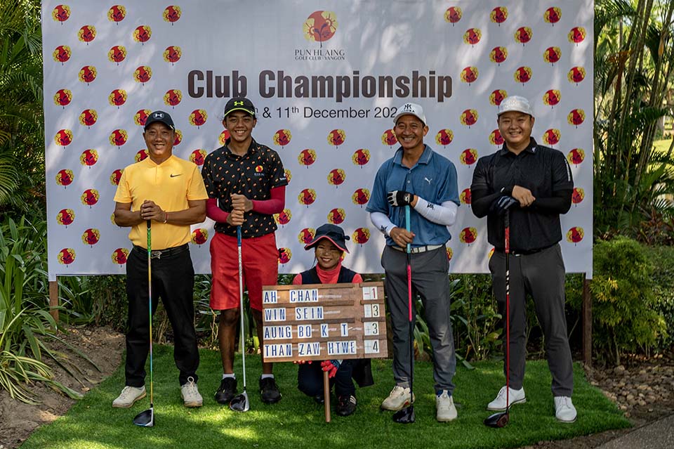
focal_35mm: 32
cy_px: 224
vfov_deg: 41.1
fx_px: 599
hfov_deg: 58.7
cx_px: 337
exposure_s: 1/320
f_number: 8
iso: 560
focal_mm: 32
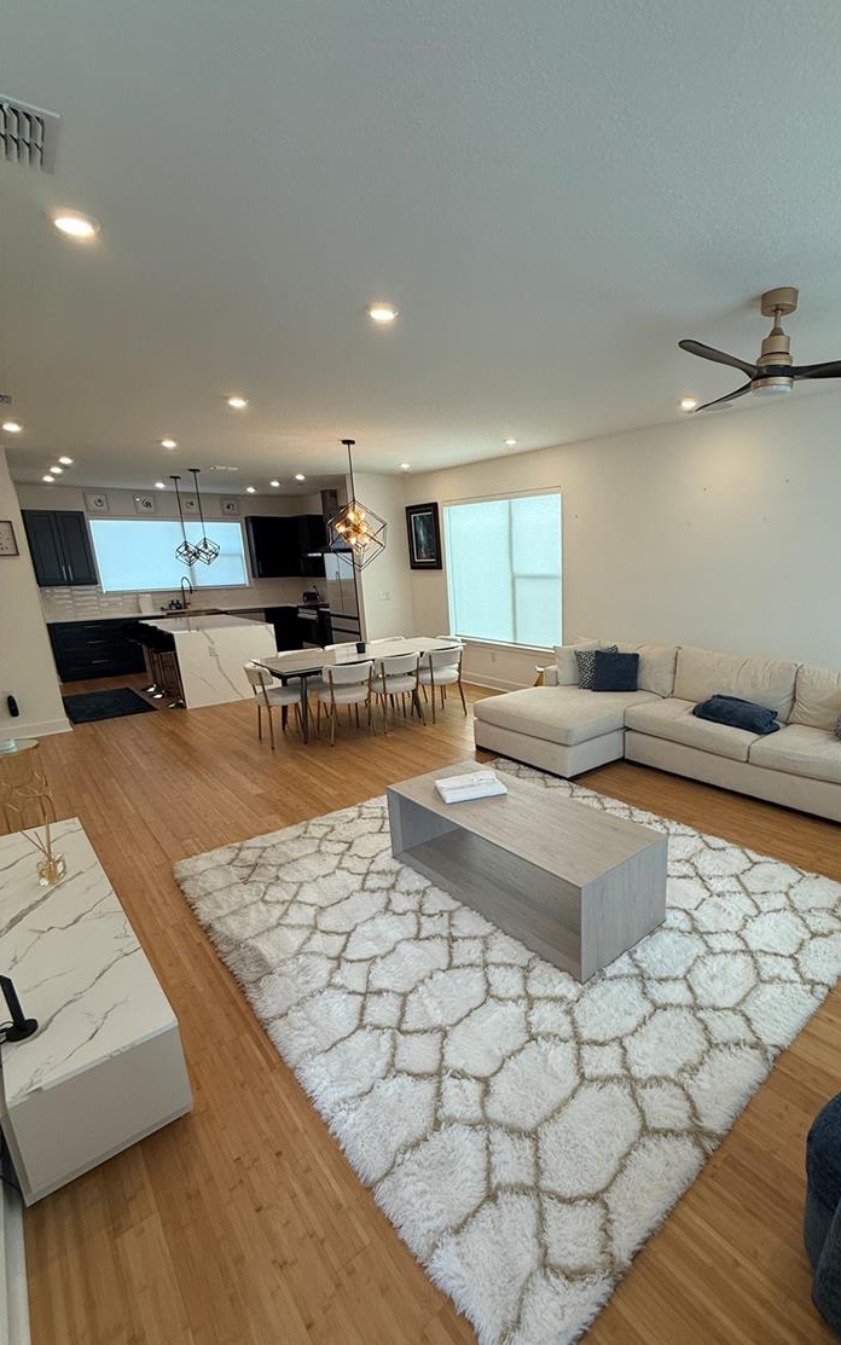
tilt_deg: -13.6
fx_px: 587
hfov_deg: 69.8
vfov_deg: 97.7
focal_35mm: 16
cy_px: 707
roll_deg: +0.7
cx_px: 541
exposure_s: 1/120
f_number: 2.2
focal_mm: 2.22
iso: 80
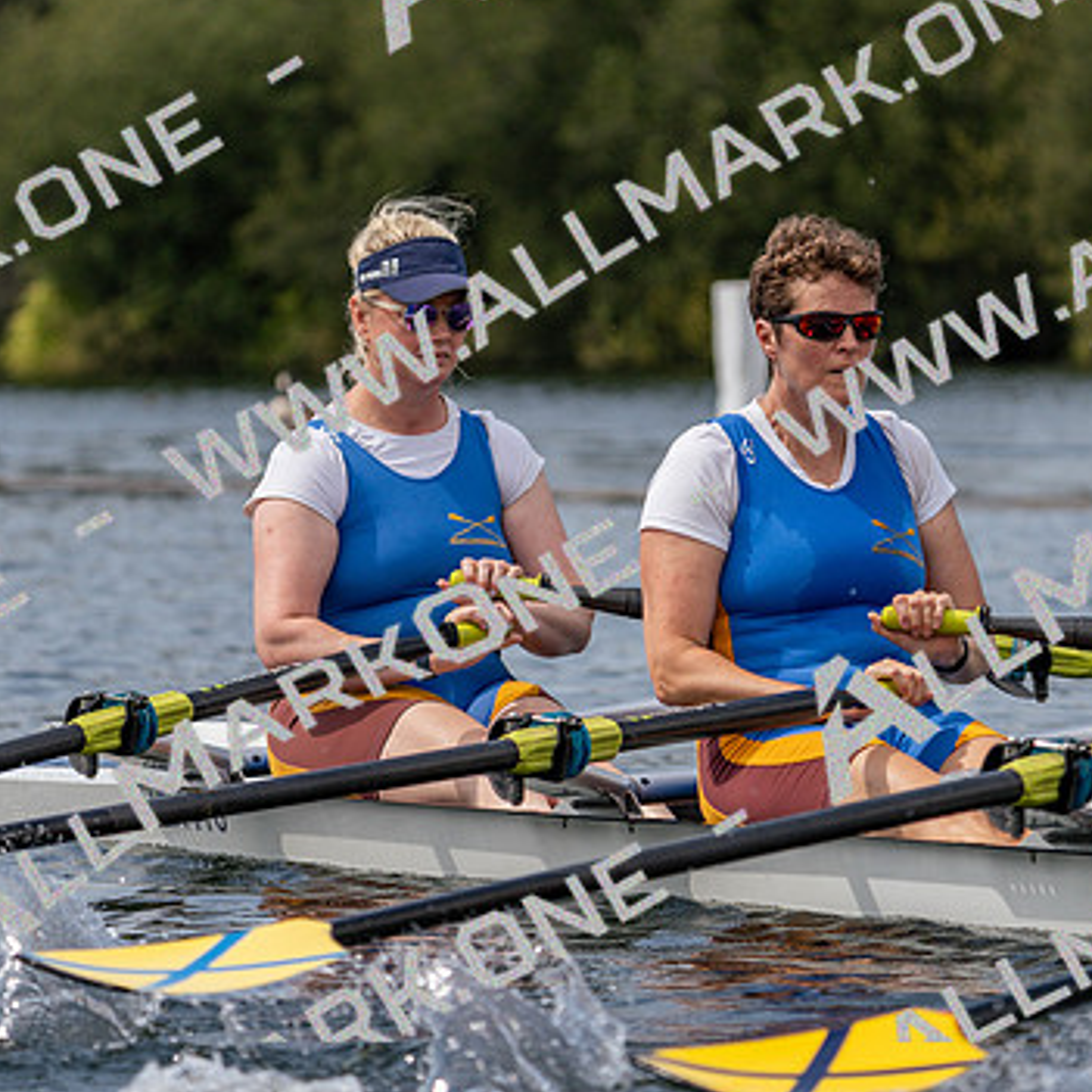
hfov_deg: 5.7
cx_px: 548
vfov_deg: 5.7
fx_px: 10921
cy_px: 509
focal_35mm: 306
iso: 250
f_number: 5.6
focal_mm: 218
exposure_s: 1/1600
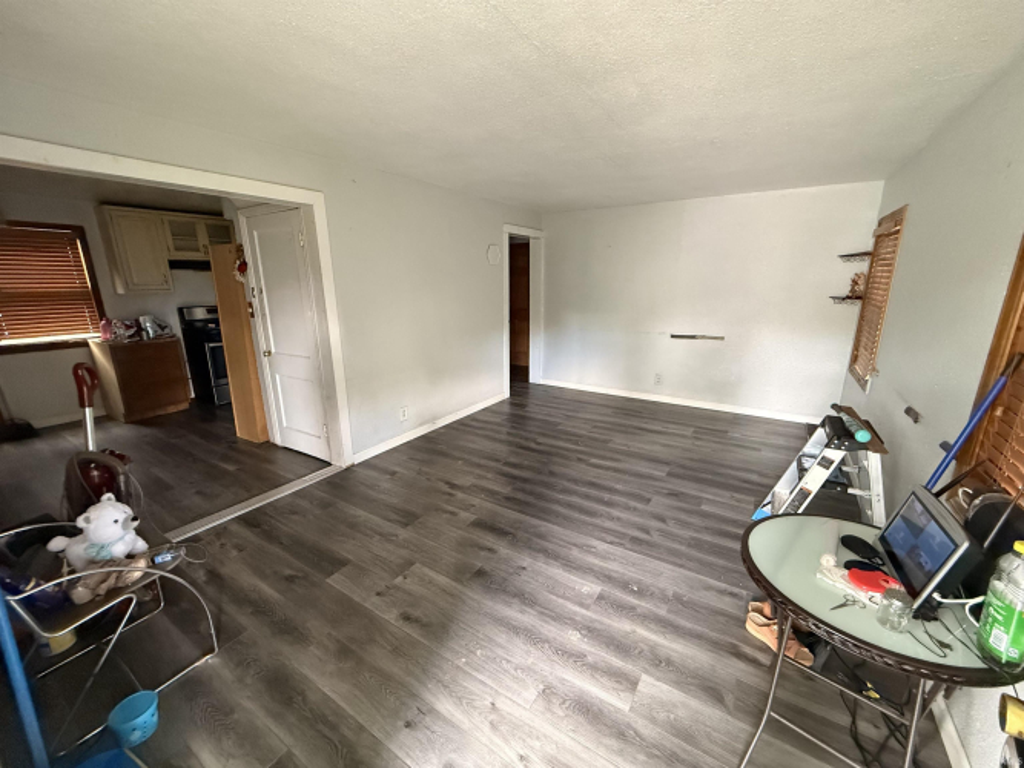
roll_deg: +0.0
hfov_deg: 102.1
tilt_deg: -13.6
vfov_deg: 85.7
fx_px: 414
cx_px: 512
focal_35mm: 14
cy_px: 384
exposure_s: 1/60
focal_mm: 2.22
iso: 640
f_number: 2.2
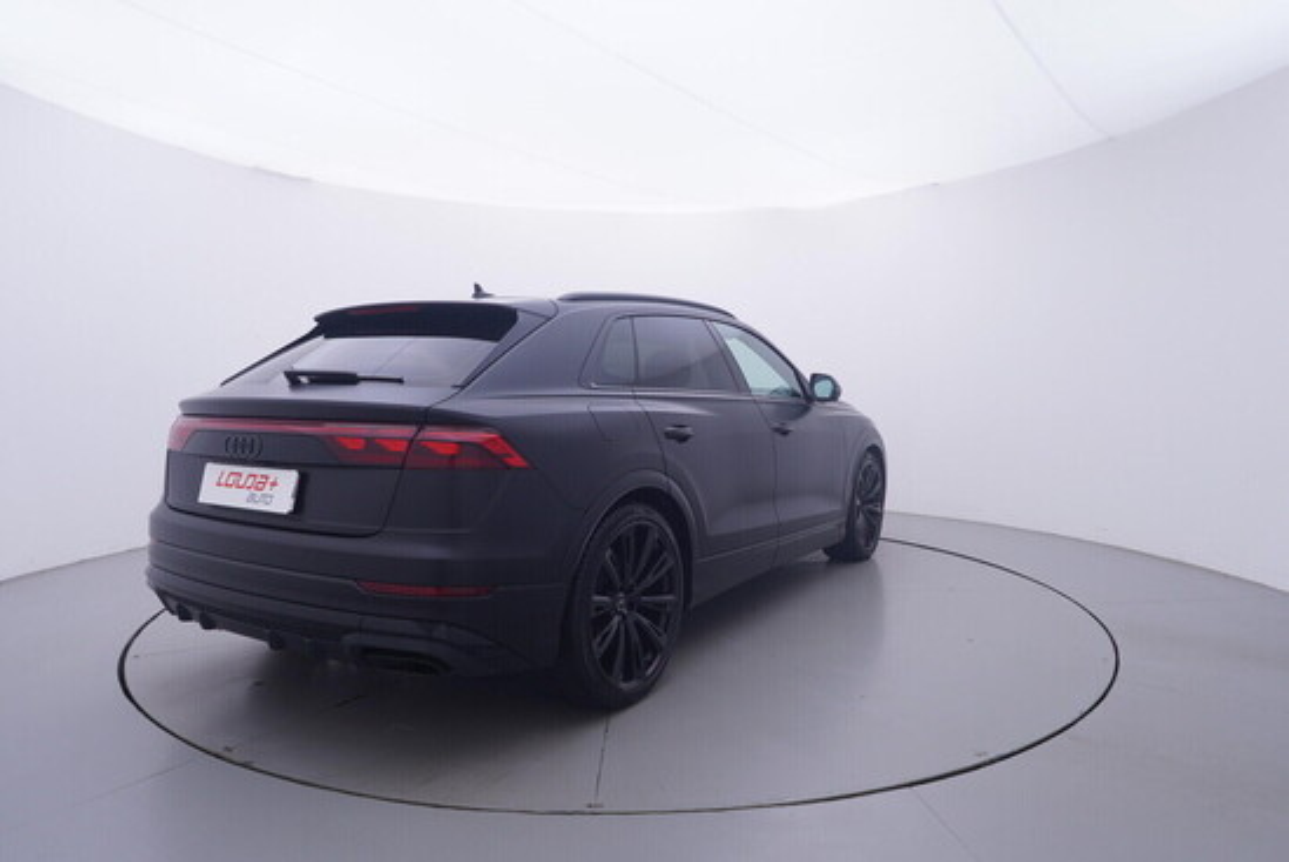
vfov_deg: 56.2
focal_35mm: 22
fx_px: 806
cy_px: 431
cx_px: 644
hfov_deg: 77.3
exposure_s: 1/80
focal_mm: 15
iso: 200
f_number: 5
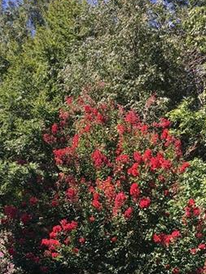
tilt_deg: +9.5
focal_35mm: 66
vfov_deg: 28.8
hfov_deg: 22.2
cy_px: 212
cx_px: 78
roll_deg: -2.9
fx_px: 523
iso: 25
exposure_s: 1/490
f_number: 2.2
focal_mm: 4.15
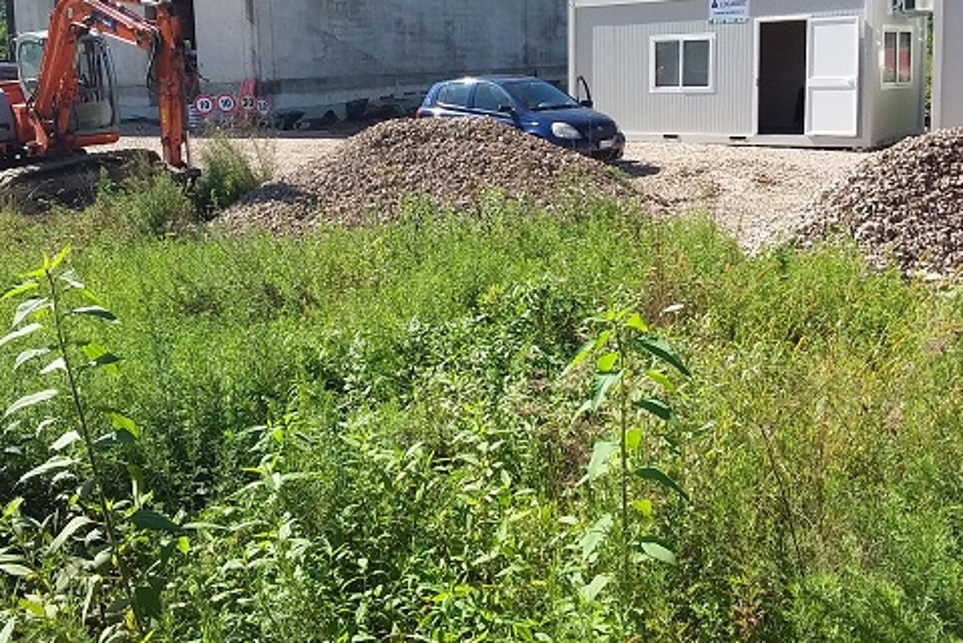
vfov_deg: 32.3
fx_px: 1097
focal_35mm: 41
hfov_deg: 47.2
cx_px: 400
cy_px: 192
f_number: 1.9
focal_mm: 2.91
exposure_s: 1/969
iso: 40
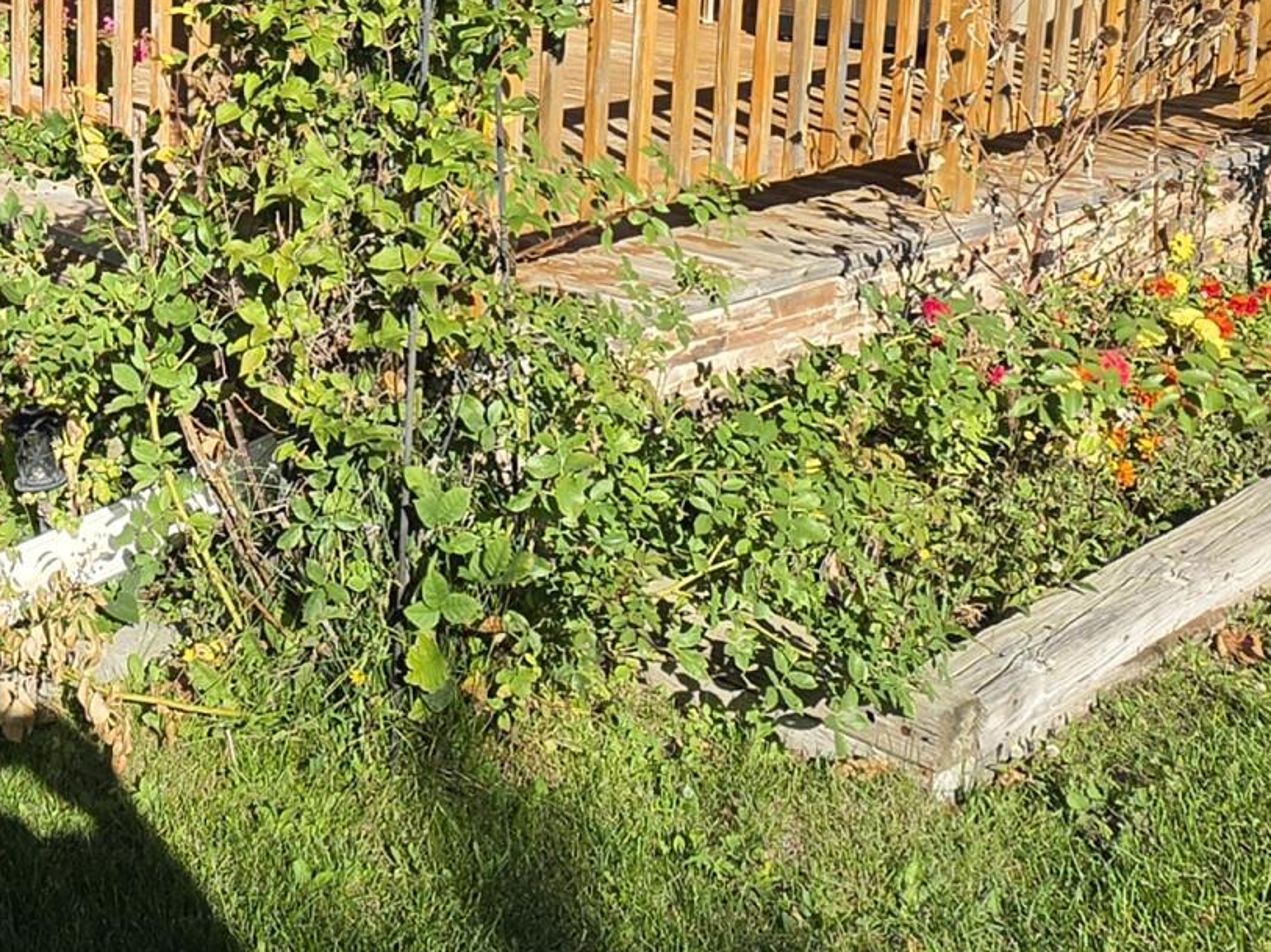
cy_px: 0
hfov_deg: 37.1
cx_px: 127
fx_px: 1762
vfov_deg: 28.4
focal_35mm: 48
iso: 32
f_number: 1.9
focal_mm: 2.2
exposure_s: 1/1380
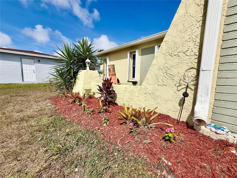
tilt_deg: -5.8
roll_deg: -1.8
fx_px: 96
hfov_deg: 102.1
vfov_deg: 85.7
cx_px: 118
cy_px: 89
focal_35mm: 14
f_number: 2.2
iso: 50
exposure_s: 1/4762
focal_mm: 2.22
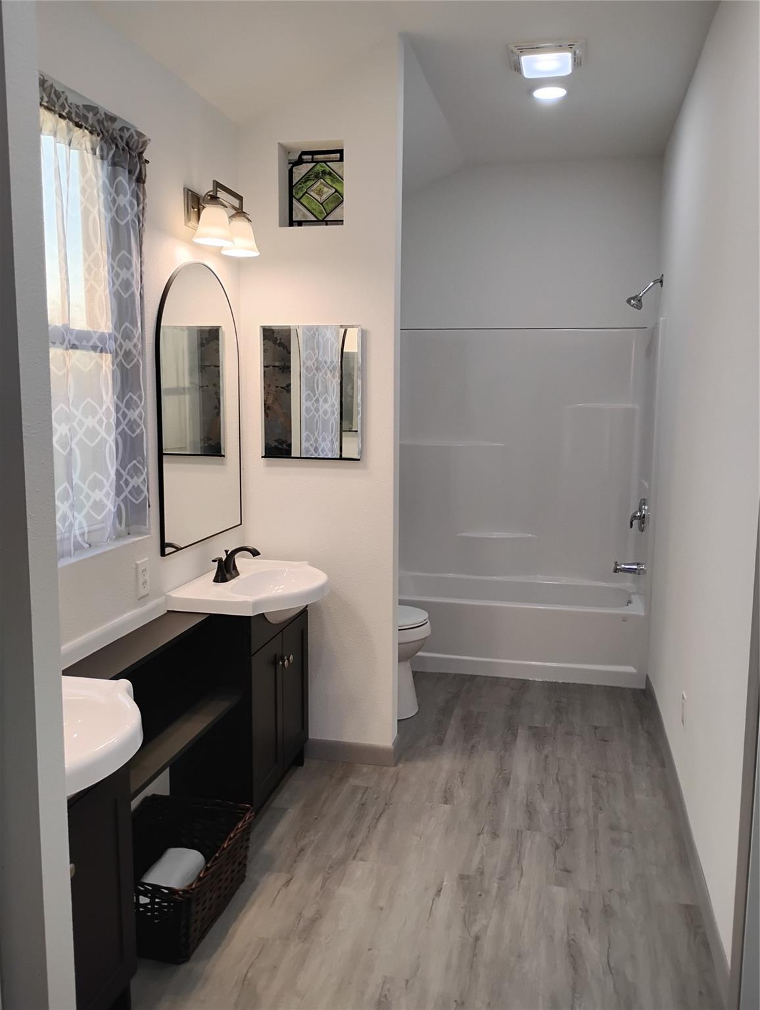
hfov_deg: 49.8
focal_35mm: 28
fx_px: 818
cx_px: 380
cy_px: 505
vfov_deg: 63.4
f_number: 1.8
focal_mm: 4.26
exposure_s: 1/120
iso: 309
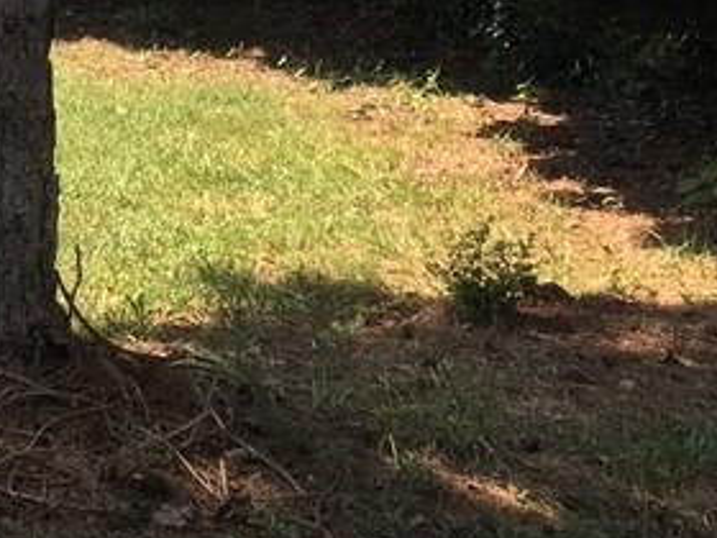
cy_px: -126
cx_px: -589
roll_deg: -3.6
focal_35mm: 106
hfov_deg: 15.7
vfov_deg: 13.5
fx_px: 2196
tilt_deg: +3.7
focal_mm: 4.15
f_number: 2.2
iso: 25
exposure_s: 1/463
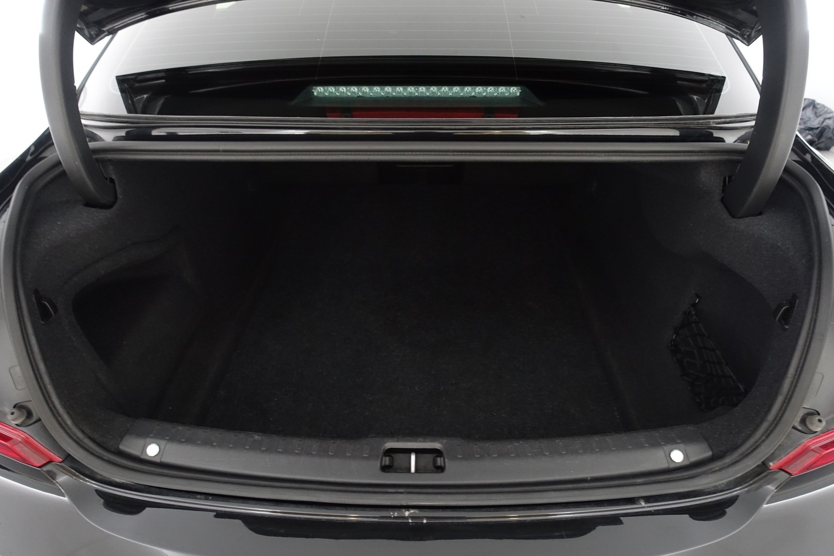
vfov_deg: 53.1
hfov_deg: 73.7
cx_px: 417
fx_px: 556
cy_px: 278
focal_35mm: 24
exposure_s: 1/25
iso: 1000
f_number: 2.5
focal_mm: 8.8
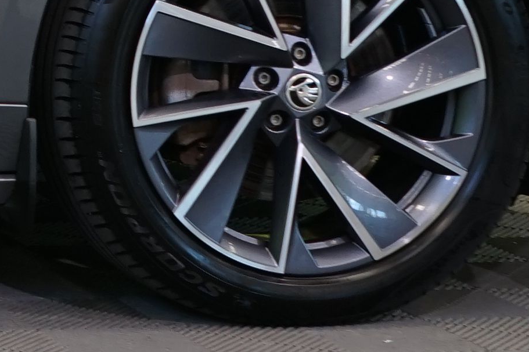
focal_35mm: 191
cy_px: -247
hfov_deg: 9.5
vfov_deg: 7.0
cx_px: -760
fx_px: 2806
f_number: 6.3
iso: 500
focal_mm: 29
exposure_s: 1/30
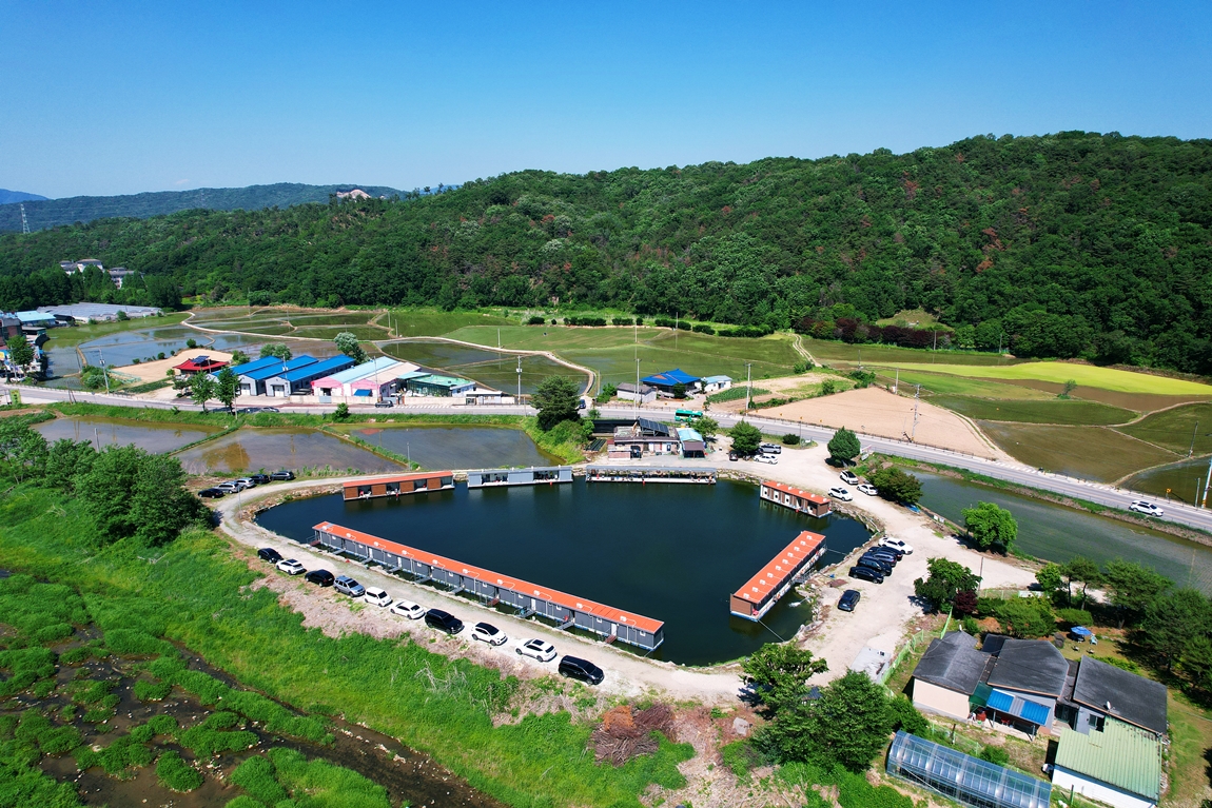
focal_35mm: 22
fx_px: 741
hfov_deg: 78.6
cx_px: 606
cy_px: 404
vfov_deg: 57.2
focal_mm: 8.38
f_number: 2.8
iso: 110
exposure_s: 1/2000
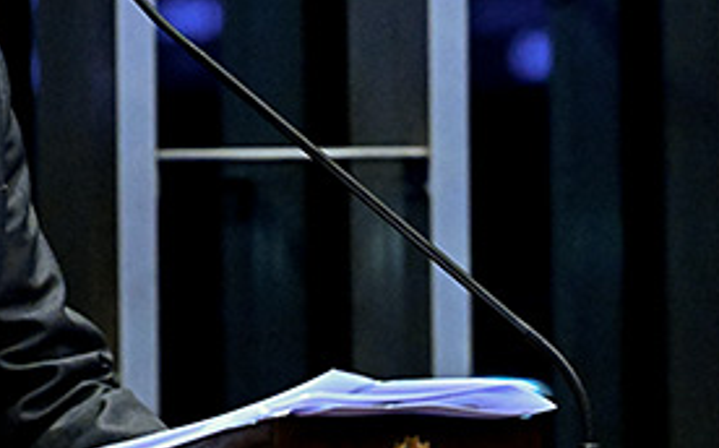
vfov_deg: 2.6
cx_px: 128
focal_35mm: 508
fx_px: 9946
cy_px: 10
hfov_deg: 4.1
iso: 6400
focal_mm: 160
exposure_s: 1/200
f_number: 4
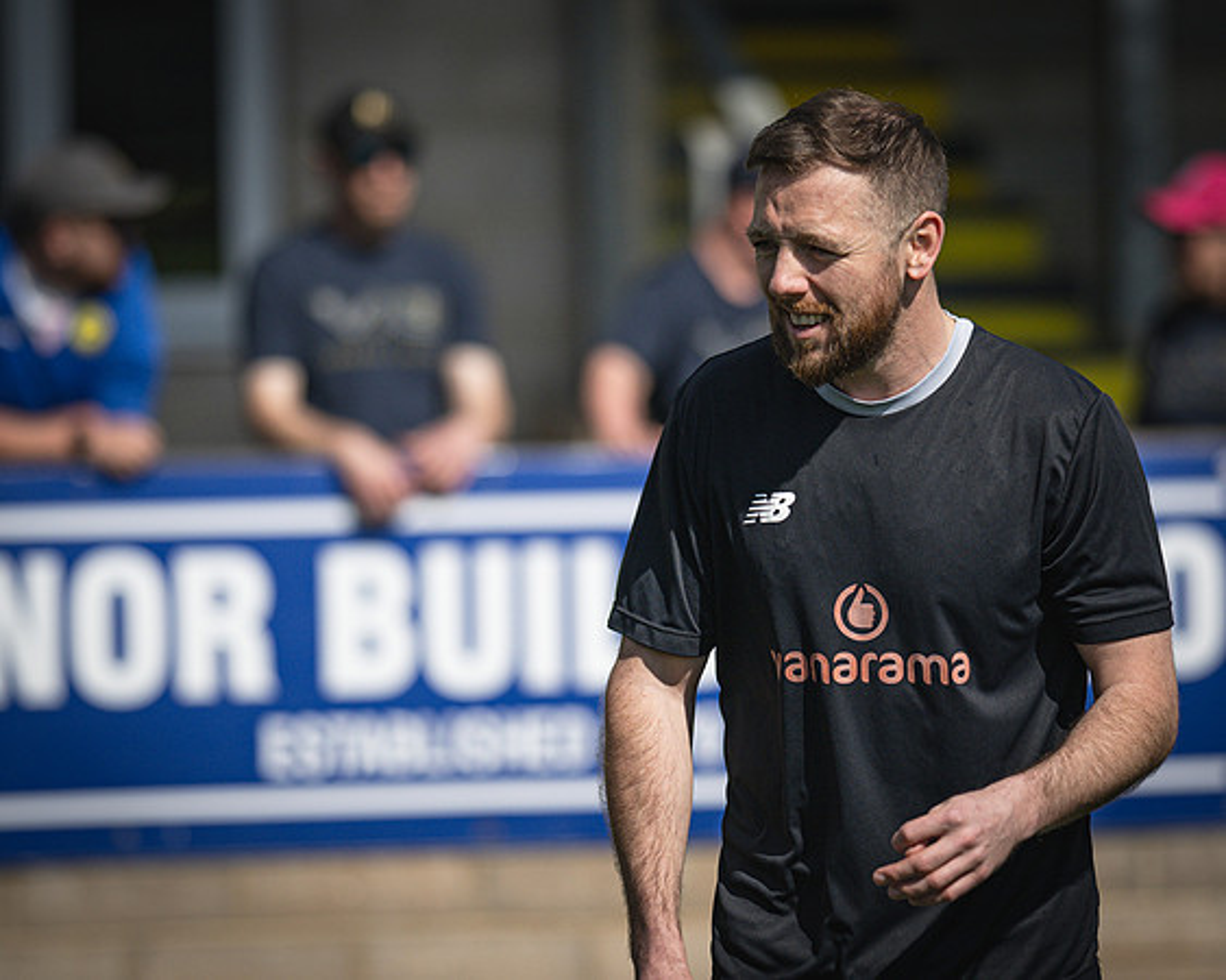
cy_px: 539
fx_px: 9082
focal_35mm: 250
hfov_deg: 7.7
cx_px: 641
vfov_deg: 6.2
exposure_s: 1/16000
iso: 200
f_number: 1.8
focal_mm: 135
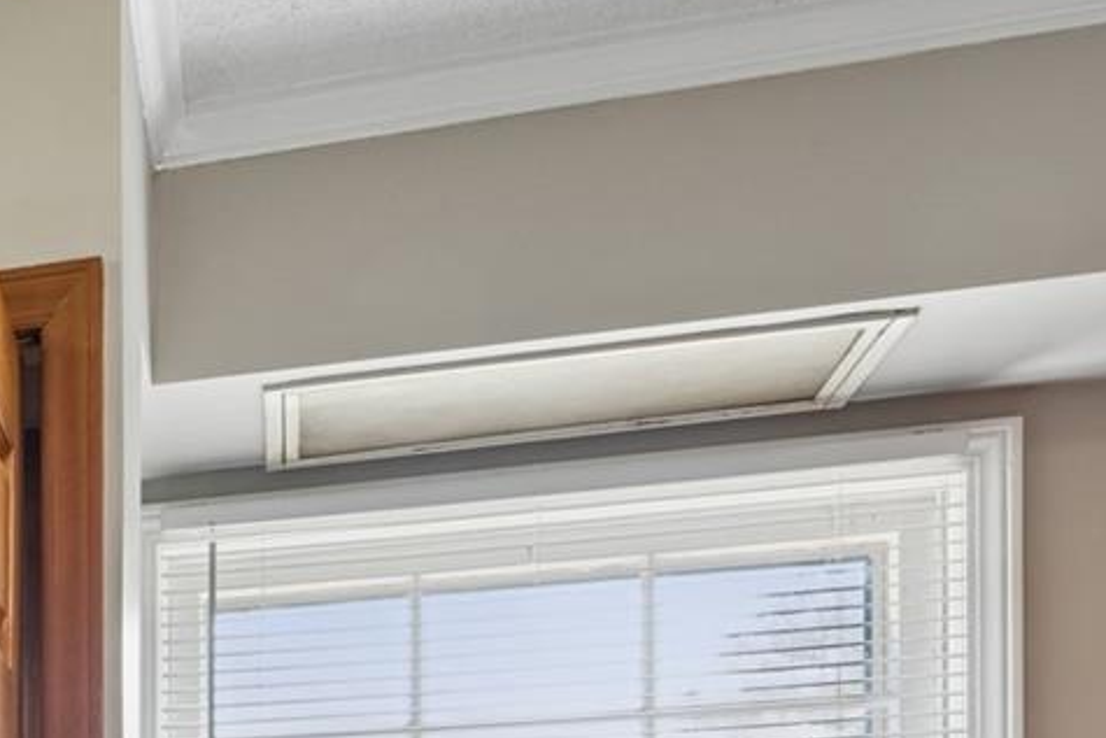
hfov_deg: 23.6
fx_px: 2120
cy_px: 1149
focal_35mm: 69
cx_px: -529
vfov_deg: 17.5
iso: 400
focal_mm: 16
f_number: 13
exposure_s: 1/4
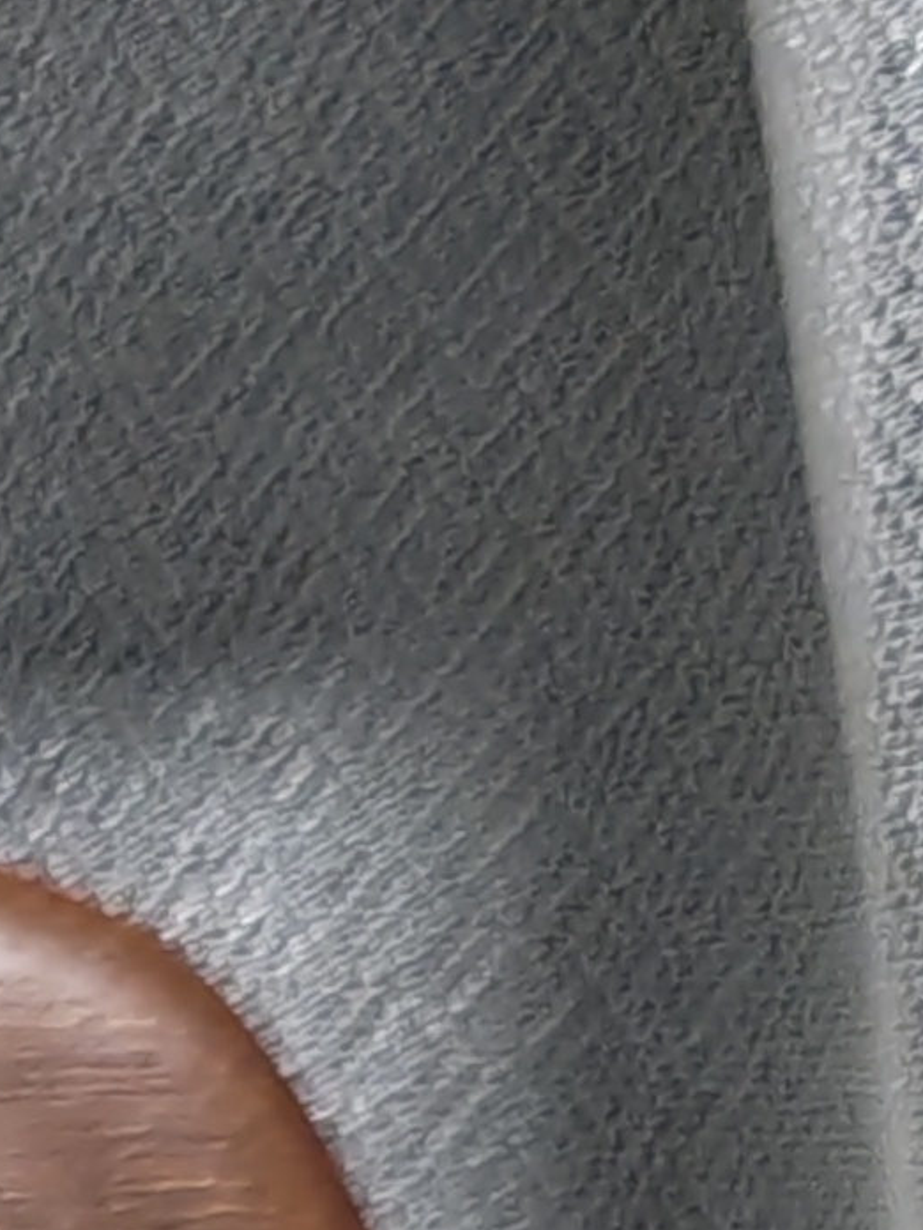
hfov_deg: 6.9
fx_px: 7324
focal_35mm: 206
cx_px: -1213
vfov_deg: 8.4
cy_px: 3457
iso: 640
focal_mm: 6.55
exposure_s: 1/33
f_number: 1.6
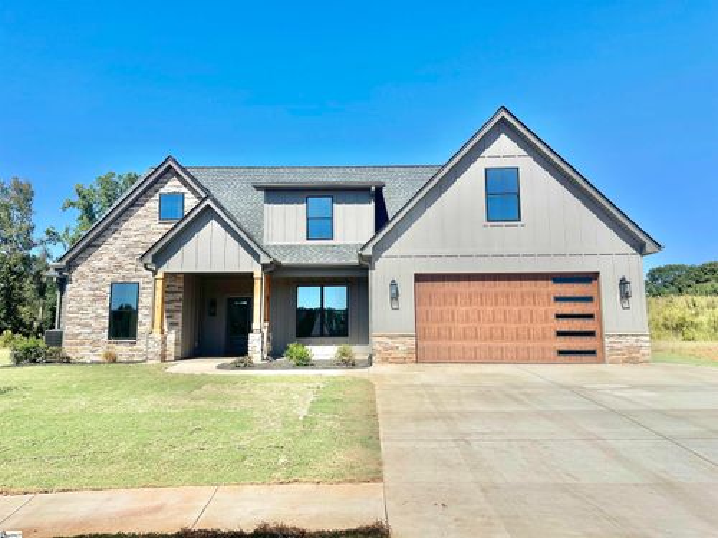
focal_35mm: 24
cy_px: 269
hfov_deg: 71.6
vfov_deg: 56.8
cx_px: 359
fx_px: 498
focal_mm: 6.86
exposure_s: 1/6623
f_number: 1.78
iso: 80
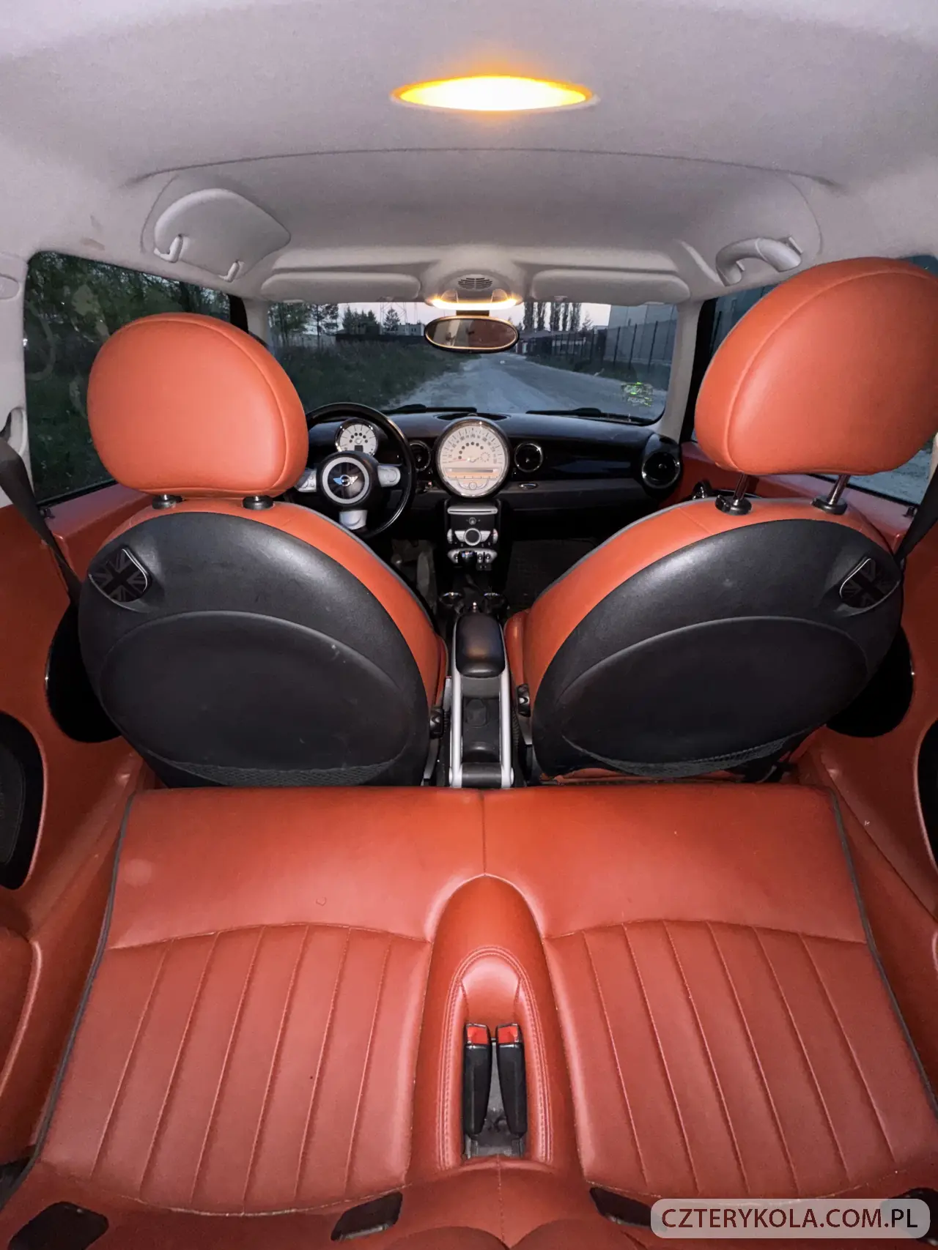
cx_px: 469
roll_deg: -1.6
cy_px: 625
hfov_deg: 85.7
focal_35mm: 14
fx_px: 506
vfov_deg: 102.1
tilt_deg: -29.0
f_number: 2.2
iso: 320
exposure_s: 1/30
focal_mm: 2.22
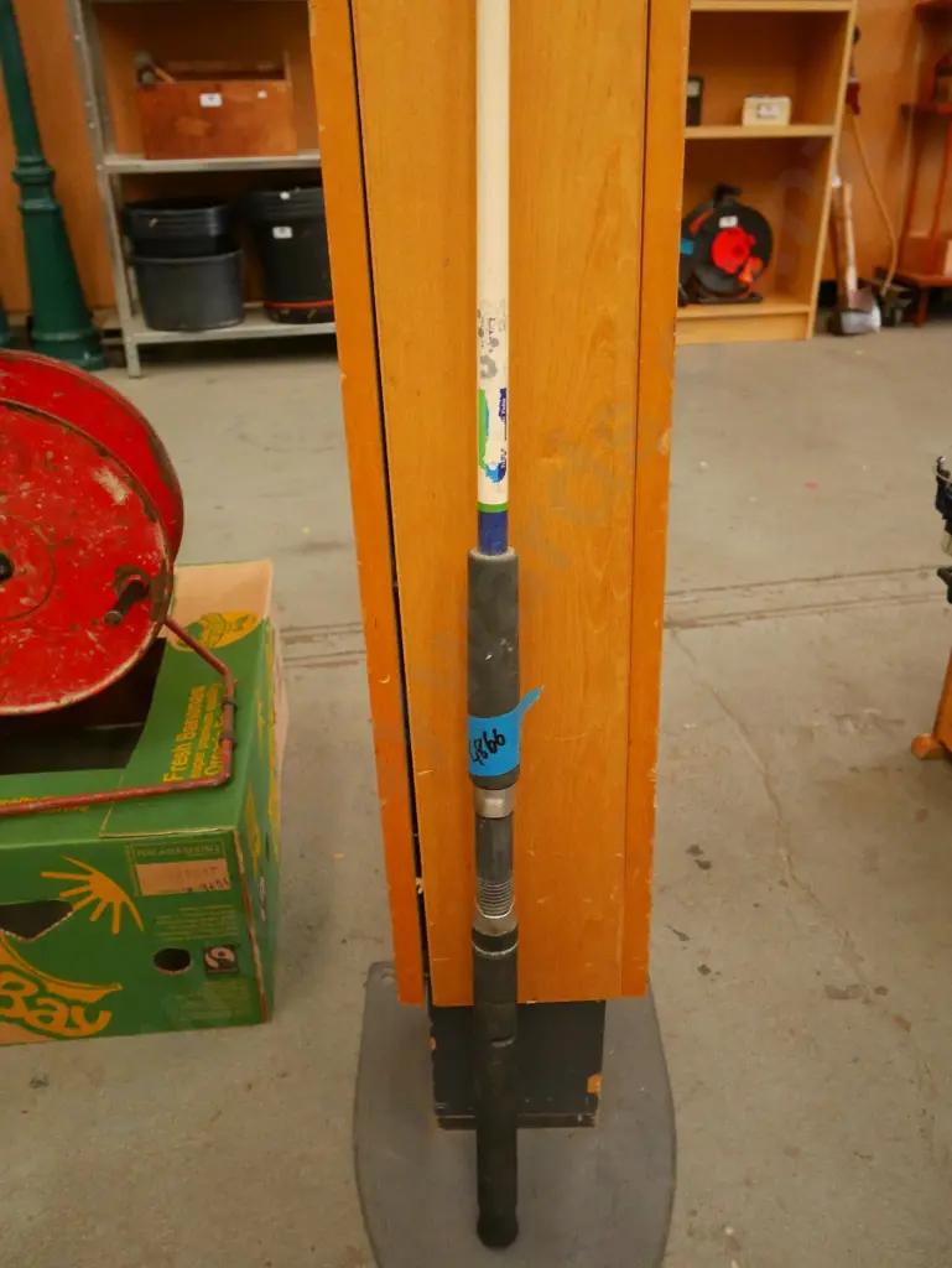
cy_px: 634
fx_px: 1099
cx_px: 476
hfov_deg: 46.8
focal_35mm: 30
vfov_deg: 59.9
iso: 3200
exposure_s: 1/200
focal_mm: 15
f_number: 3.7
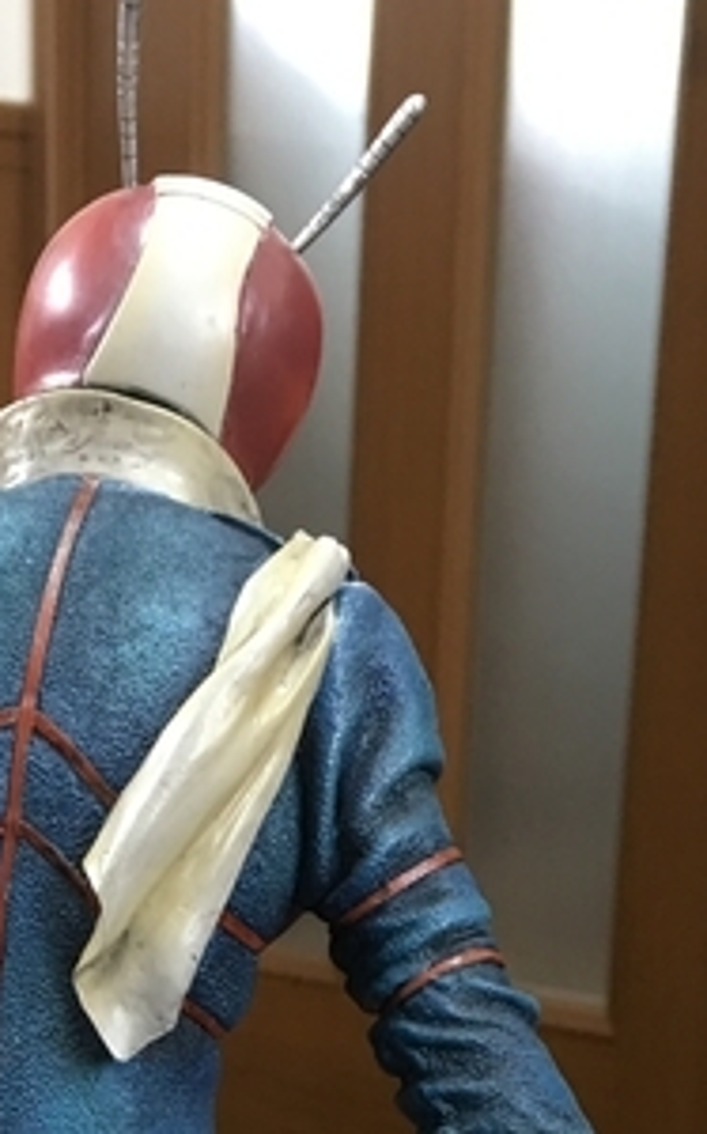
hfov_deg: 15.8
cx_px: 185
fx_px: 2533
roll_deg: -1.1
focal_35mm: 82
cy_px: 1357
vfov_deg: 23.2
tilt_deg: -17.5
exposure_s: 1/15
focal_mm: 4.15
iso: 40
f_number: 2.2
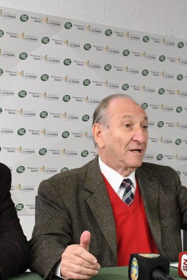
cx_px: 102
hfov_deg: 17.3
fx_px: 616
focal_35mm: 79
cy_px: 183
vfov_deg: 25.6
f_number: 8
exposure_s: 1/125
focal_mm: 24
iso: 3200
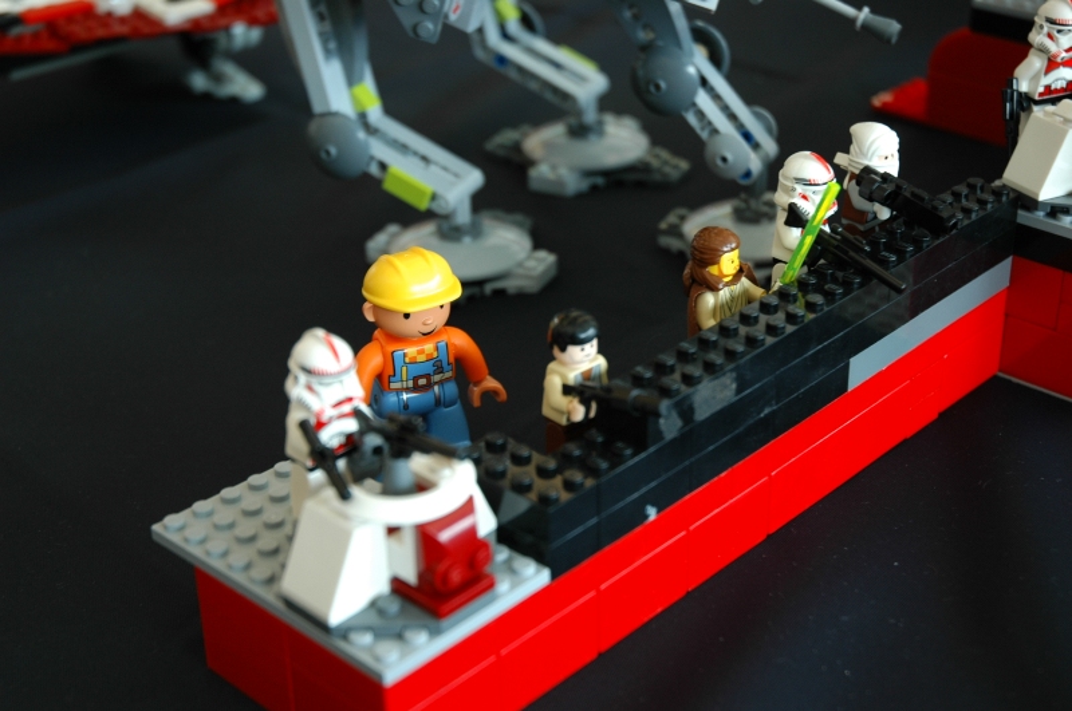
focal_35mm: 66
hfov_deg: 30.6
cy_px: 356
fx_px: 1963
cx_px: 536
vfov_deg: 20.6
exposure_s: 1/13
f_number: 4.5
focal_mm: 44
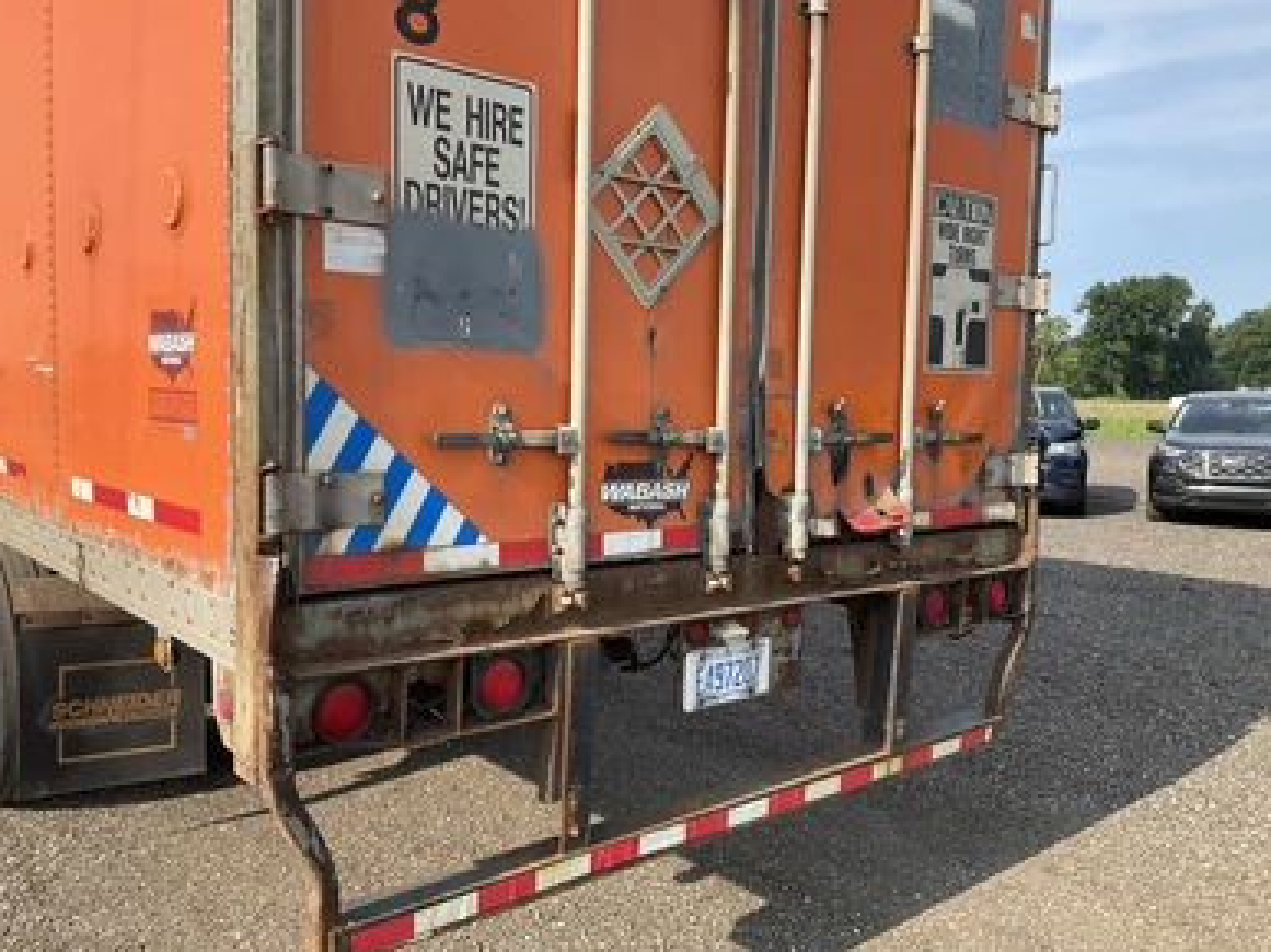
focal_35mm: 30
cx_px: 631
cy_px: 486
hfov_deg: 60.0
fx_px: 1101
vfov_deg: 46.8
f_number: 1.8
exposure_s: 1/842
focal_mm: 3
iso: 25
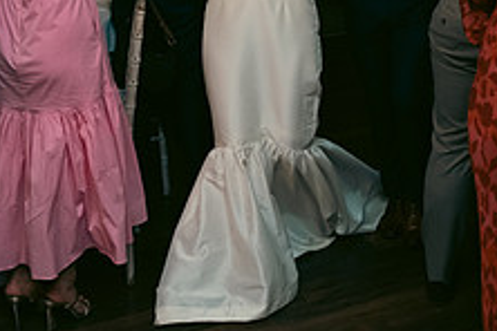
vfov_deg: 17.9
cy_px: -53
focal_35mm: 73
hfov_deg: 27.4
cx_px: 351
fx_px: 1008
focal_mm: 28
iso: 800
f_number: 3.5
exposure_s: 1/160
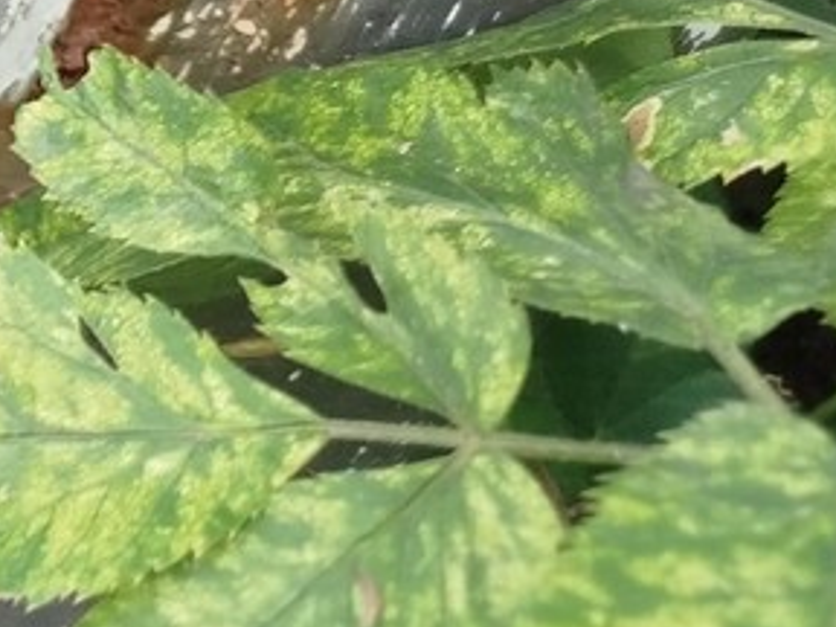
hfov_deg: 12.8
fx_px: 2898
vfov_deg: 10.8
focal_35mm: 120
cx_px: -1147
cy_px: -801
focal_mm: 5.31
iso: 80
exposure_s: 1/50
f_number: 1.7
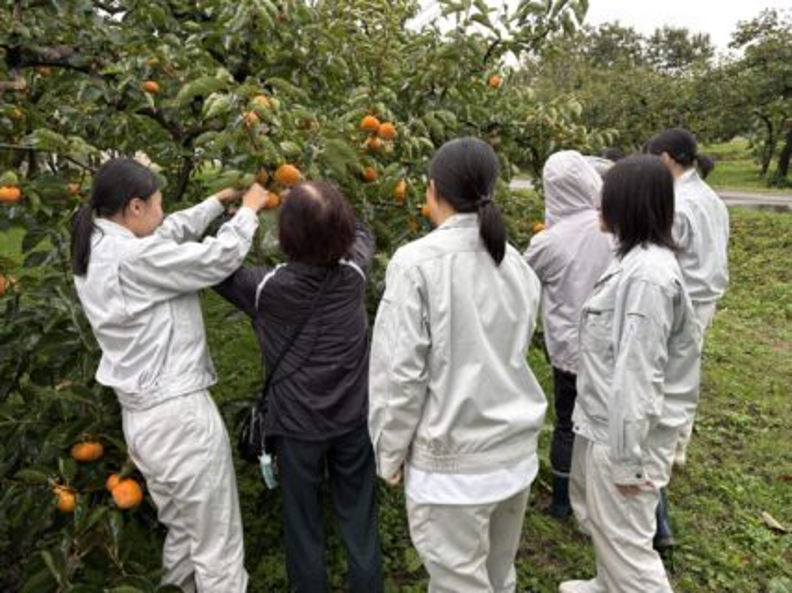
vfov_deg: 53.0
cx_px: 396
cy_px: 296
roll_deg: +1.5
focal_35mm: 26
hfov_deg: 67.3
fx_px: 595
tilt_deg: -12.9
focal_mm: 5.96
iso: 40
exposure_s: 1/262
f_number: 1.6
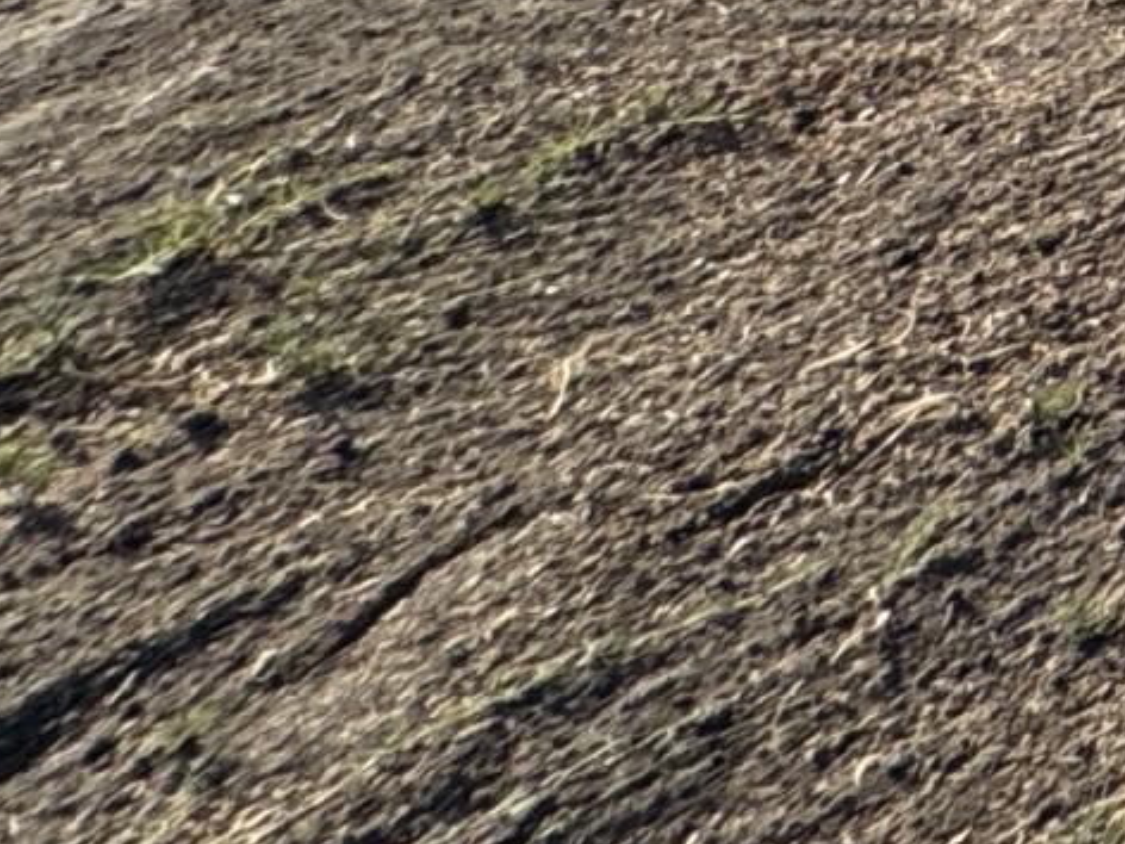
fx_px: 2892
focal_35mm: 89
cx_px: 3346
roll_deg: -0.9
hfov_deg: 11.6
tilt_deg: -3.5
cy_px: -1466
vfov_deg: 11.7
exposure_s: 1/707
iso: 40
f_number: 2.2
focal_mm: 2.22
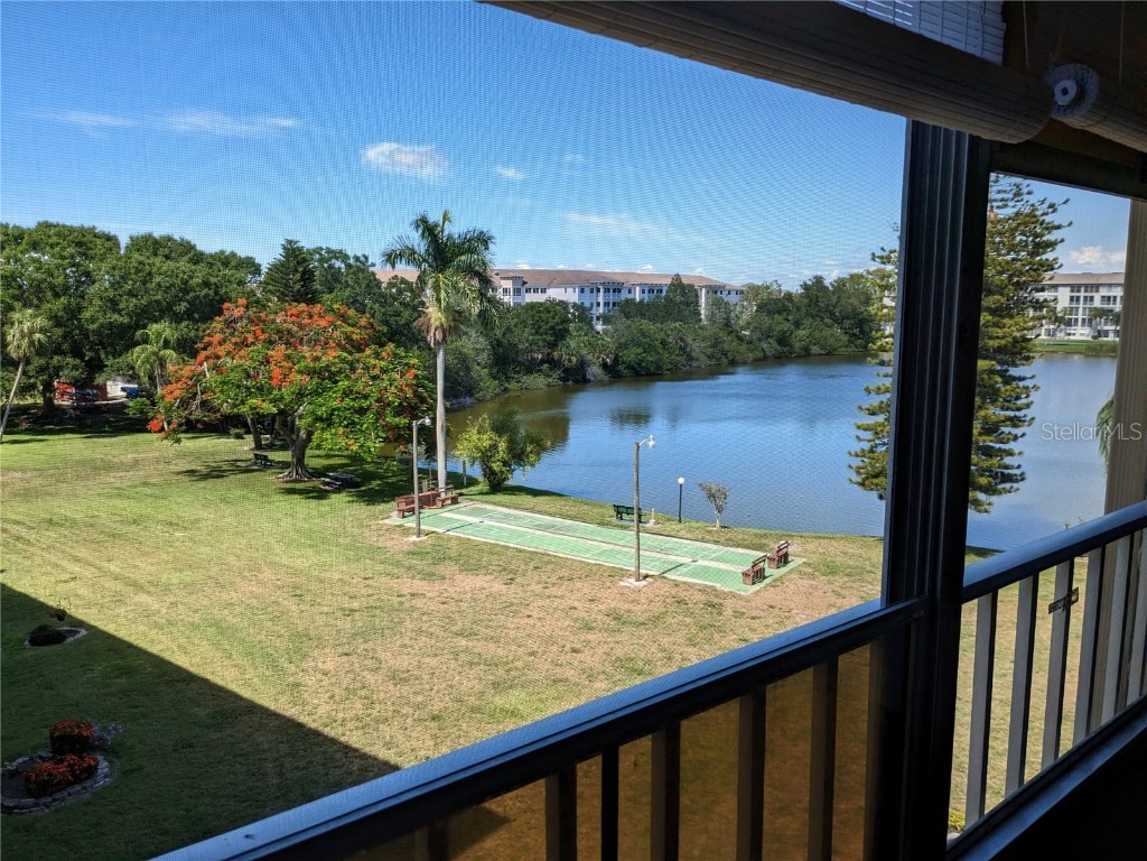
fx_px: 895
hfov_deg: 65.3
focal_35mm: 27
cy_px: 430
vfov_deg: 51.4
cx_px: 574
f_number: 1.73
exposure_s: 1/1560
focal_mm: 4.38
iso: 60
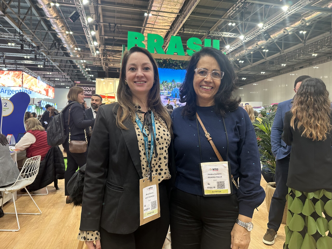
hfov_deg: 71.6
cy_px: 124
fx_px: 230
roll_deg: -1.4
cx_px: 166
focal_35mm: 24
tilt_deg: -0.6
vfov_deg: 56.8
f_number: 1.78
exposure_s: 1/50
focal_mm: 6.86
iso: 200
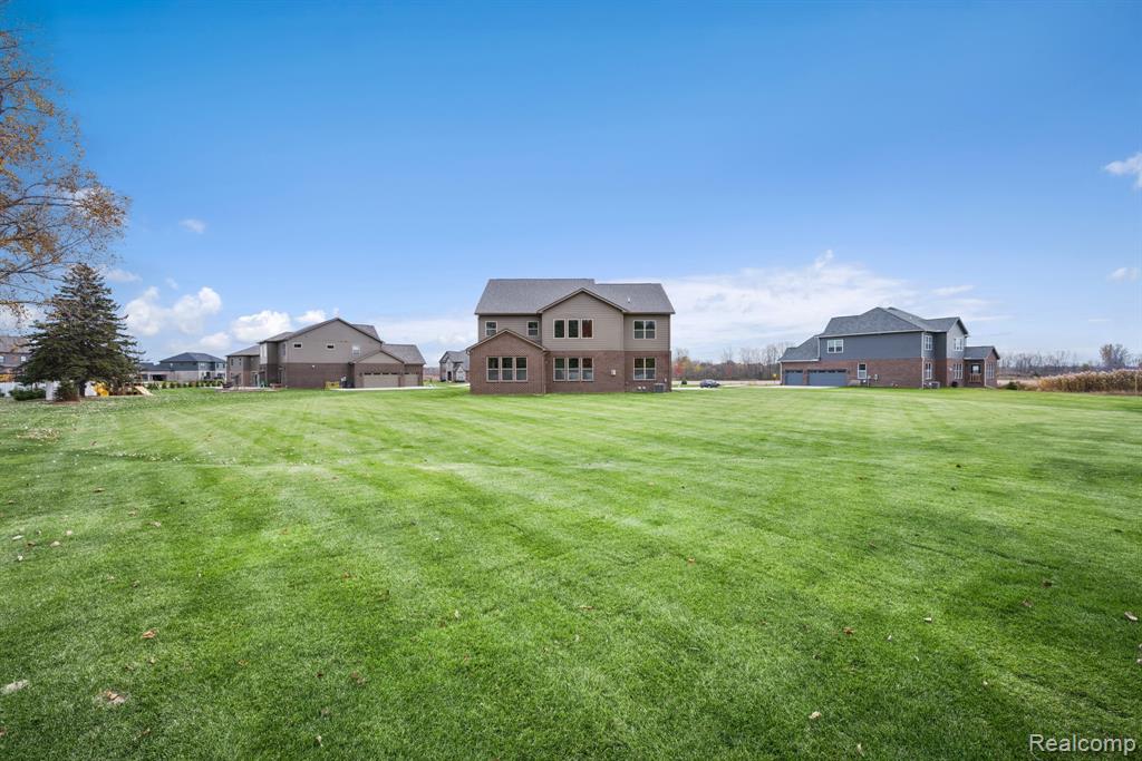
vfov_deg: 81.2
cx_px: 571
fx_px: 444
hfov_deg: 104.2
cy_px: 380
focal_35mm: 14
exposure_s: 1/30
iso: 100
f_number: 9
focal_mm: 14
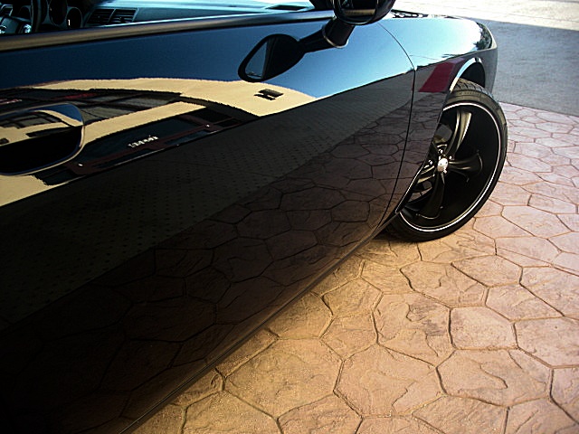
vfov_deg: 39.7
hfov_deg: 51.4
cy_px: 217
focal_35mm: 36
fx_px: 602
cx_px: 290
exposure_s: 1/100
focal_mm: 6.3
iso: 100
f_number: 2.8
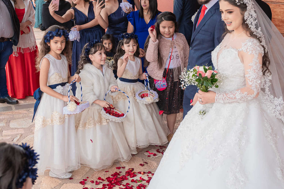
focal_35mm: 51
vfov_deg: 26.4
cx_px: 151
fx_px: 402
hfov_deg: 38.9
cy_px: 65
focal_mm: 28
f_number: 4
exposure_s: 1/2000
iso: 2000
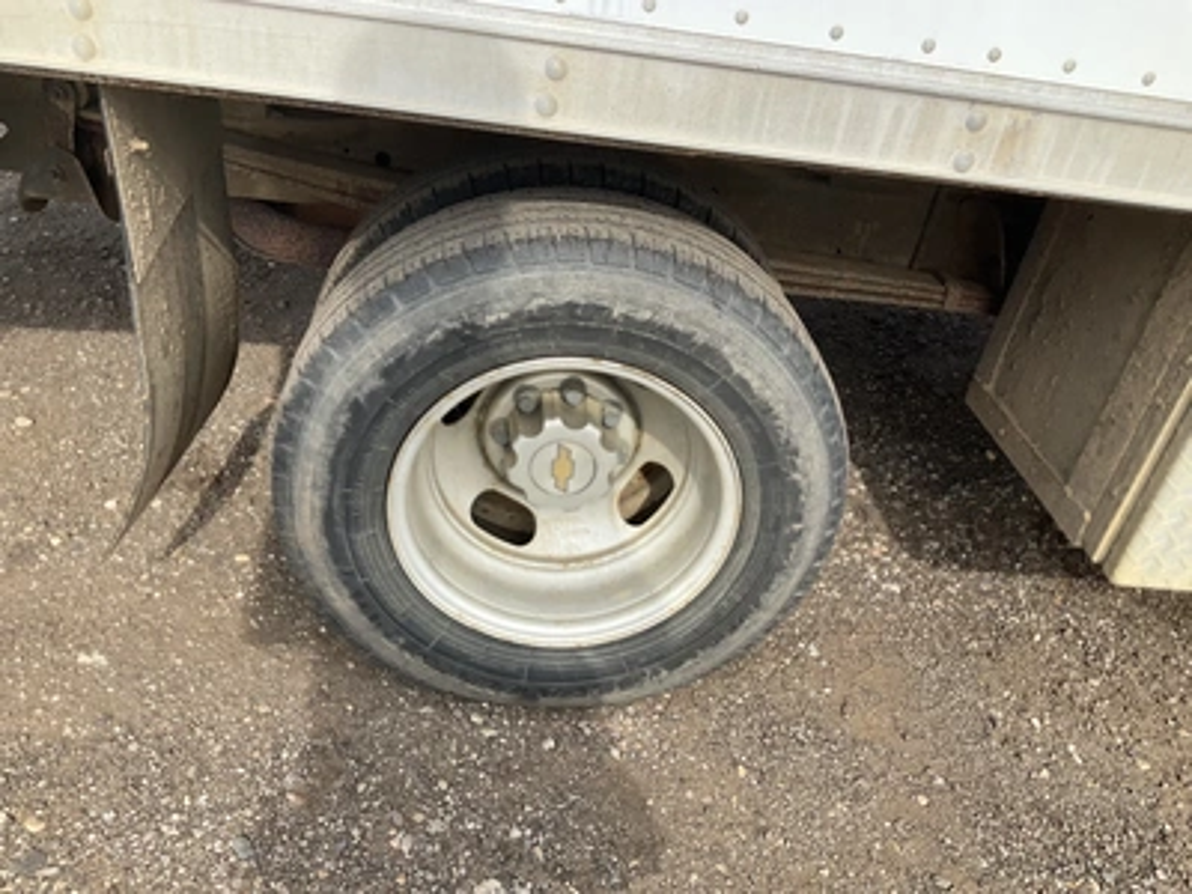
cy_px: 447
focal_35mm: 29
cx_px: 596
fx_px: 999
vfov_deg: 48.2
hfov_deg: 61.7
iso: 25
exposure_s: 1/674
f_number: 1.8
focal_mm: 3
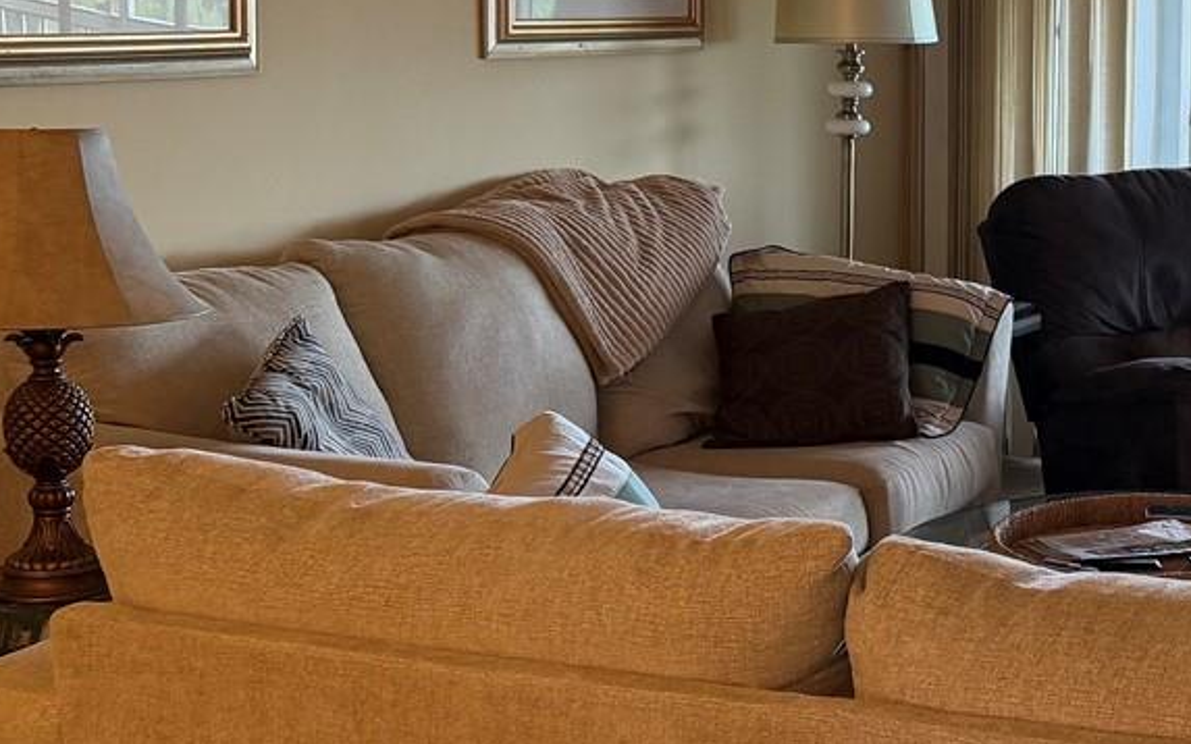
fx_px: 2304
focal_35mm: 71
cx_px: 1330
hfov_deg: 26.5
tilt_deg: -7.8
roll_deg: -2.0
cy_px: 272
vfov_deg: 18.3
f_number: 1.78
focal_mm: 6.76
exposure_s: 1/120
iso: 250
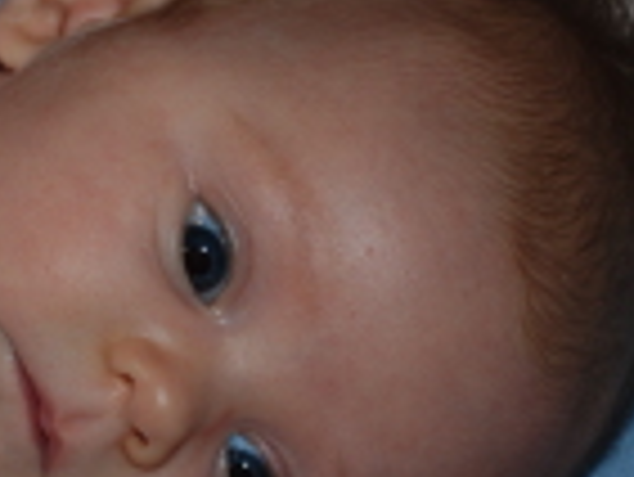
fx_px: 4363
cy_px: 248
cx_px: -130
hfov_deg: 8.2
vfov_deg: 6.3
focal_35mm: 238
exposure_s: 1/60
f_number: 4.8
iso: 200
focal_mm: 48
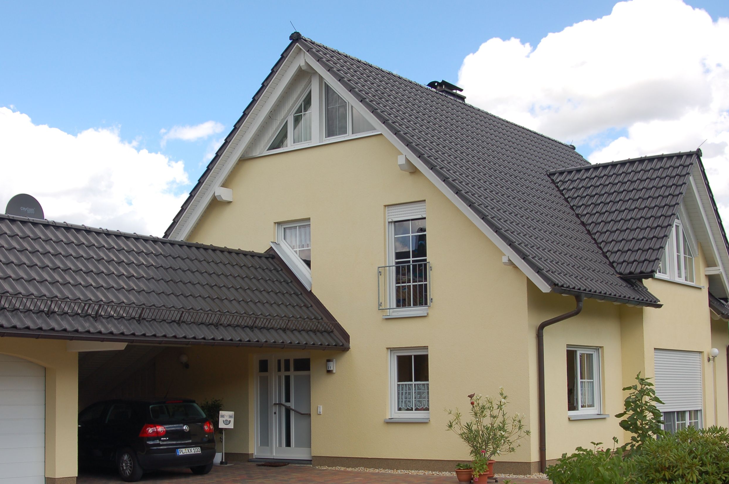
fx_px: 1032
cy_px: 289
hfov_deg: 38.9
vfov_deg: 26.4
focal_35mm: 51
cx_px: 329
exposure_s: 1/200
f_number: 7.1
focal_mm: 28
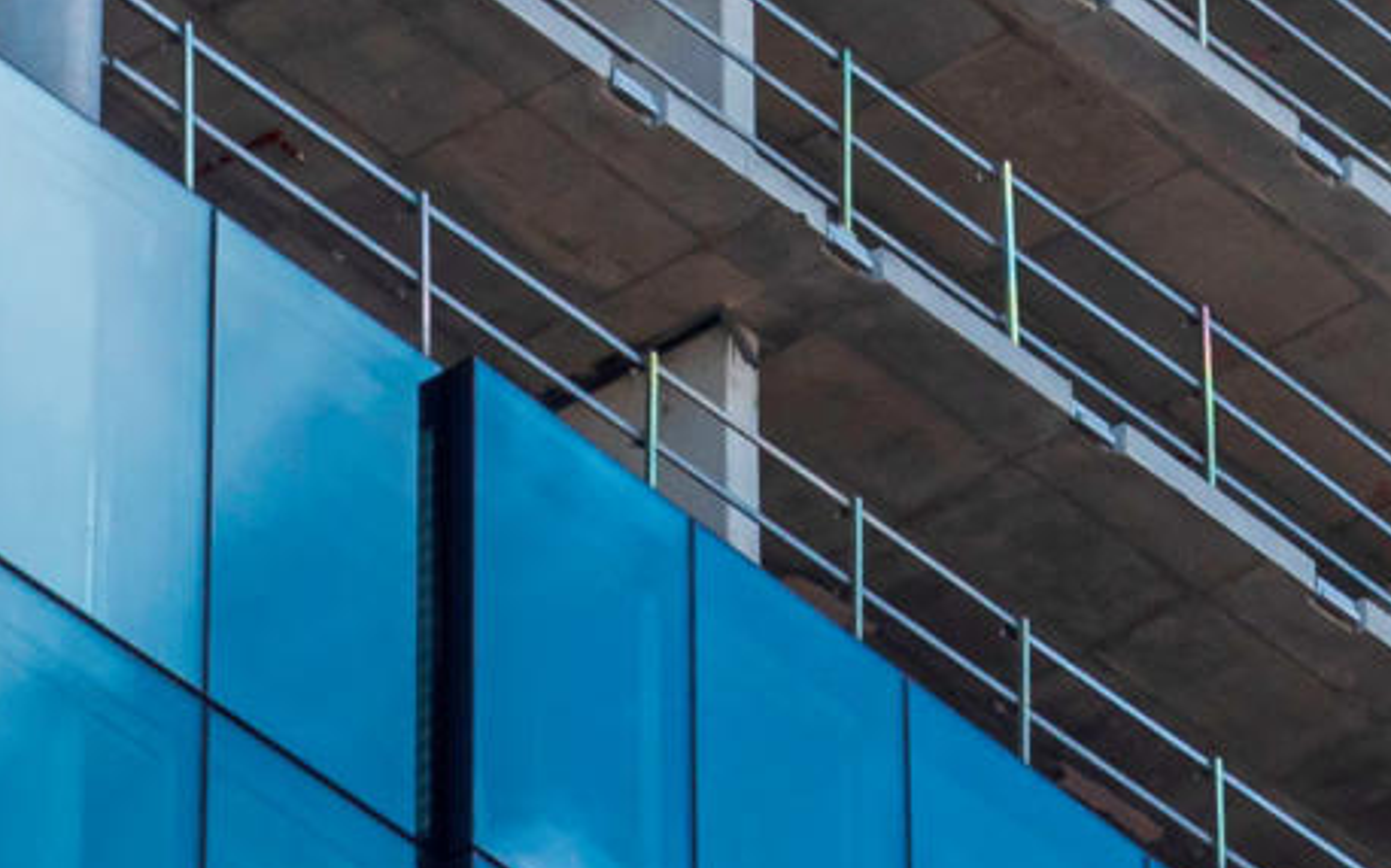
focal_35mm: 470
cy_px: -1583
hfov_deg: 4.5
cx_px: 711
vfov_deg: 2.8
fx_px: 17813
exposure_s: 1/125
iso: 100
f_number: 9
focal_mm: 40
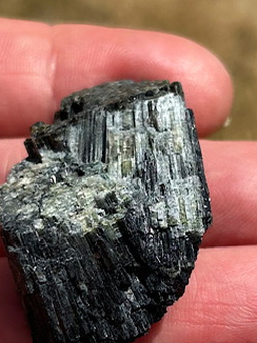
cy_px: 207
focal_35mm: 34
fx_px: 337
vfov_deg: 53.6
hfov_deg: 41.7
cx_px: 114
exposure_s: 1/5882
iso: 50
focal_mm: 5.7
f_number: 1.5
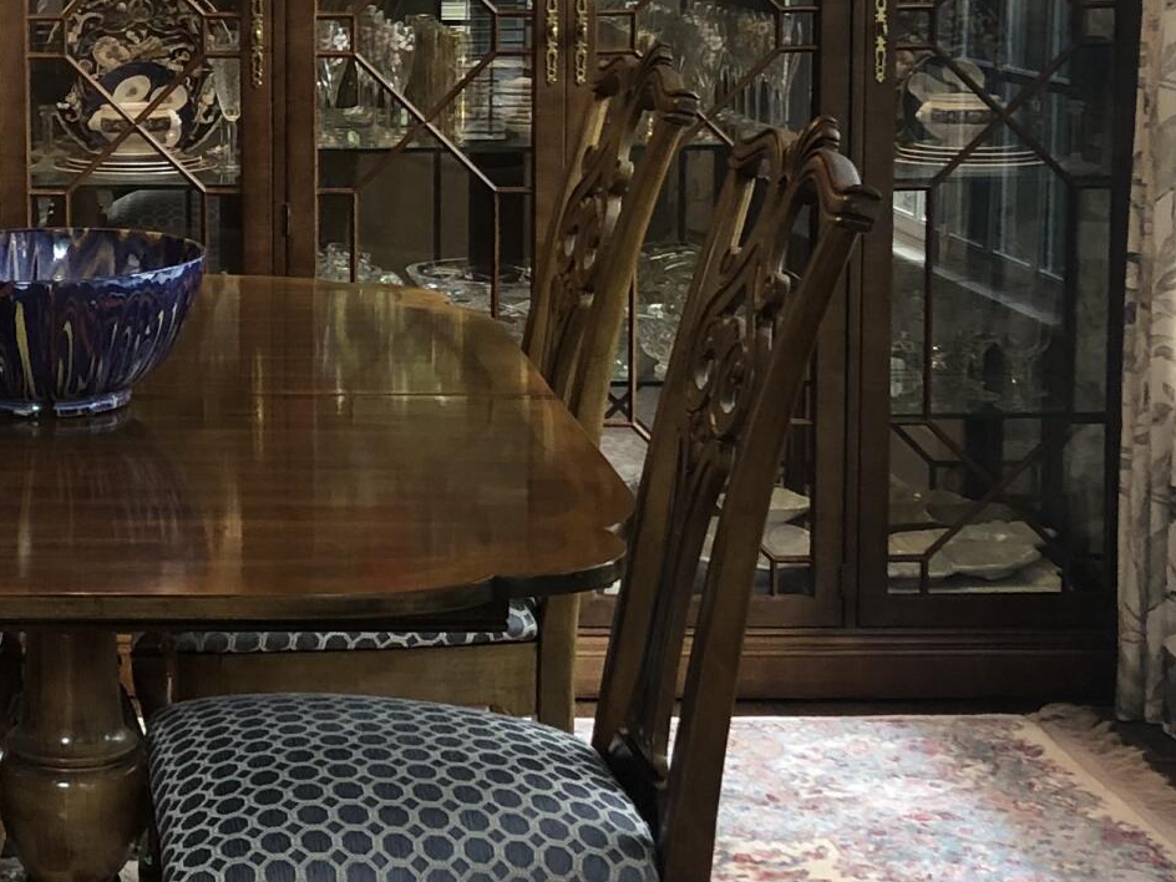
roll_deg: -1.0
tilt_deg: -7.5
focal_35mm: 89
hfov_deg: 21.2
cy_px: 179
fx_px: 3024
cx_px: -9
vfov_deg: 16.5
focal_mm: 3.99
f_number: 1.8
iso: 32
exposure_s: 1/30
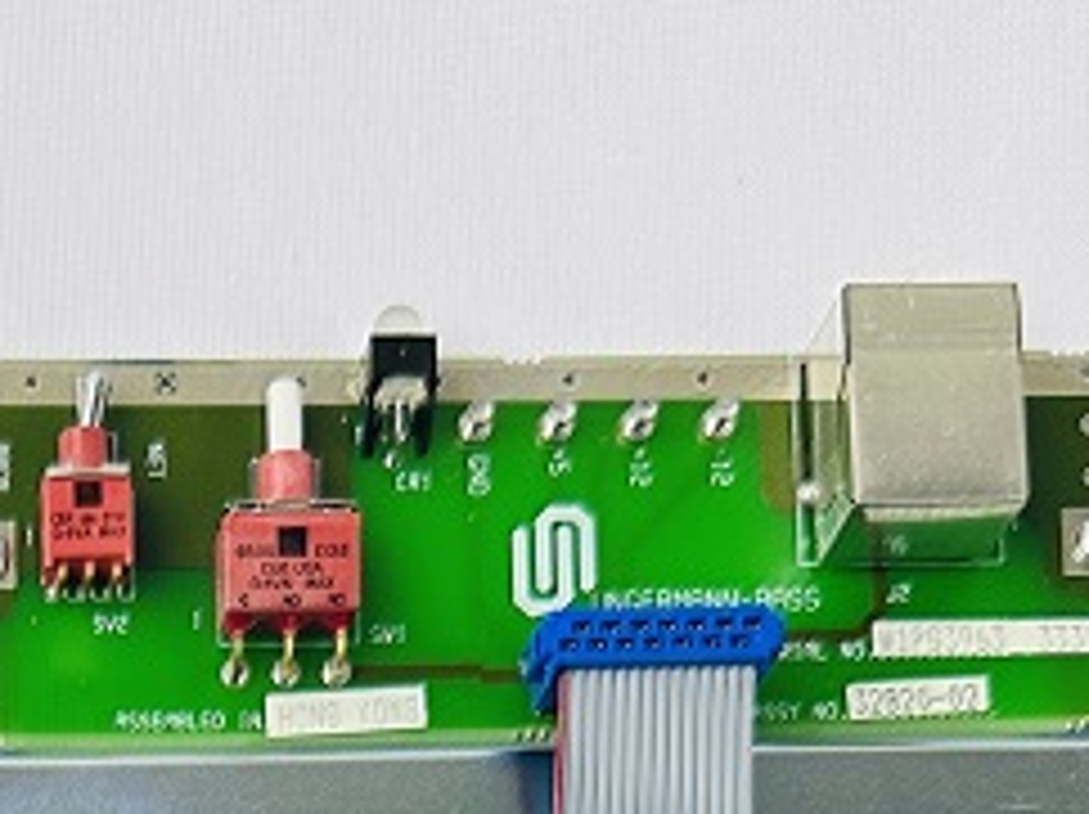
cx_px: -166
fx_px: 3143
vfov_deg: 12.7
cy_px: 1682
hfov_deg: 18.7
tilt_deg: -85.9
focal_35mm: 100
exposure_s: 1/120
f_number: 1.78
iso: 160
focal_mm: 6.86
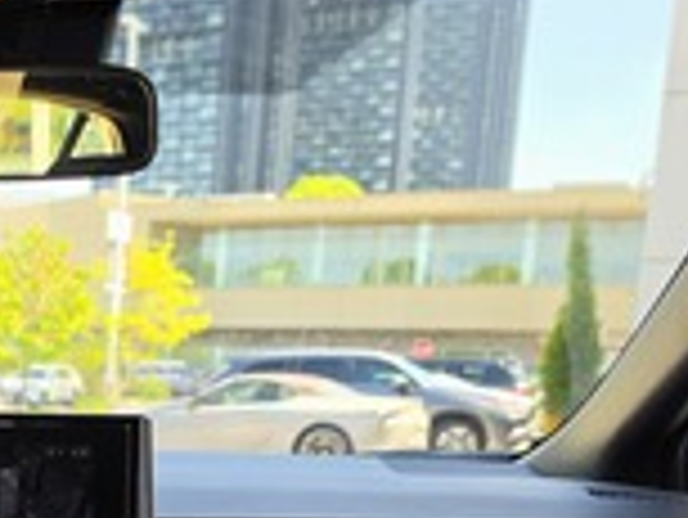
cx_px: -49
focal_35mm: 63
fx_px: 1253
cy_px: 637
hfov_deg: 28.2
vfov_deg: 21.5
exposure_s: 1/359
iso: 20
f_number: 1.4
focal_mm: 6.5
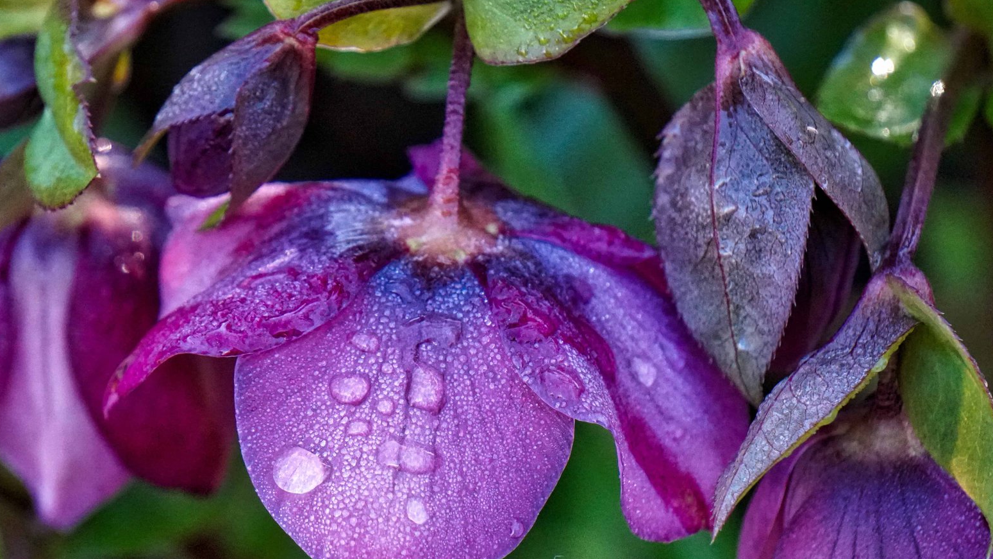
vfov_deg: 3.0
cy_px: 324
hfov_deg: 5.3
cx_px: 396
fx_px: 10768
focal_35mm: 409
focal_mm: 210
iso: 4000
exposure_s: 1/400
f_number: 6.3
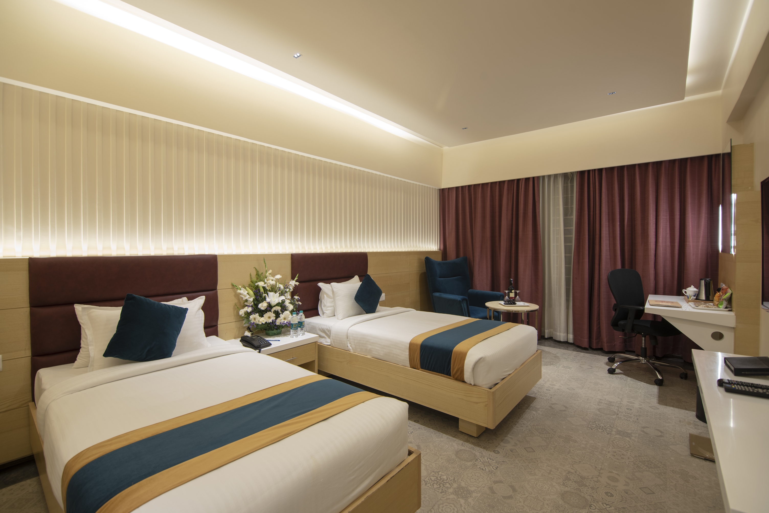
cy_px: 256
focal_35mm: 16
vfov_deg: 73.8
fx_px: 342
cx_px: 384
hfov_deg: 96.7
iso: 80
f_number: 8
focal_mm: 16
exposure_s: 1/1.25
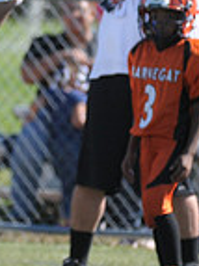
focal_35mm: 1635
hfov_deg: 0.9
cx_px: -290
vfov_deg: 1.2
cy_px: 109
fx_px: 12551
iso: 640
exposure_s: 1/2500
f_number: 4
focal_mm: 280
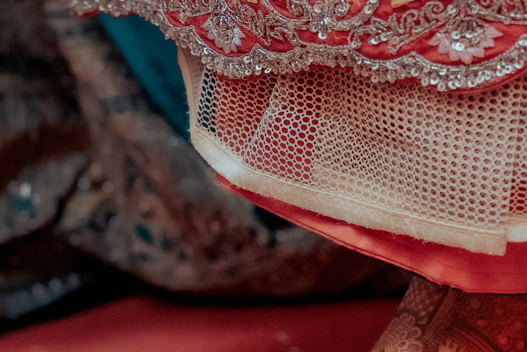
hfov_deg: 16.0
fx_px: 1800
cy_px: 271
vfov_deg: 11.1
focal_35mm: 123
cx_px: 647
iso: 2500
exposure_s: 1/400
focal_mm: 35
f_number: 2.8
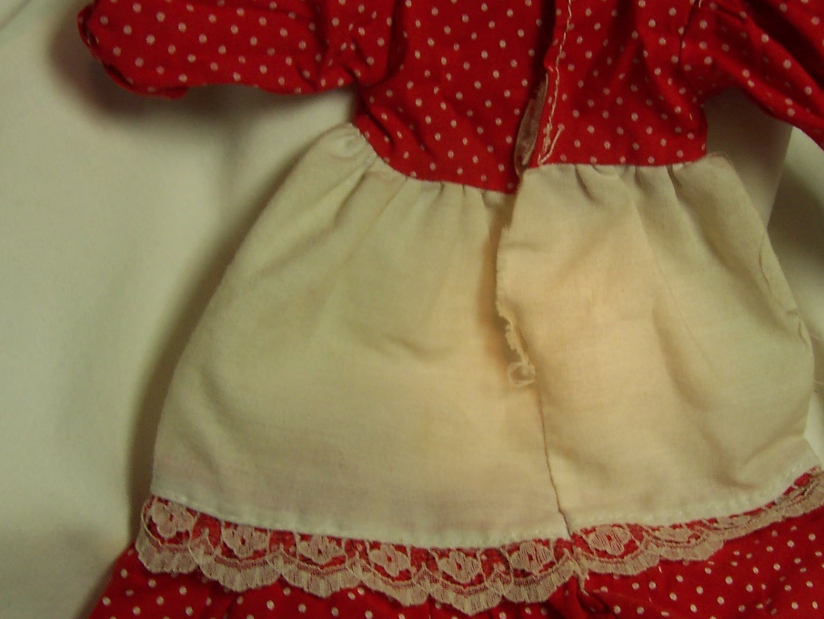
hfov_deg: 38.7
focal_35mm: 49
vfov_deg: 29.7
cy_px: 271
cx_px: 500
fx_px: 1167
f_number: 2.8
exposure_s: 1/90
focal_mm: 5.6
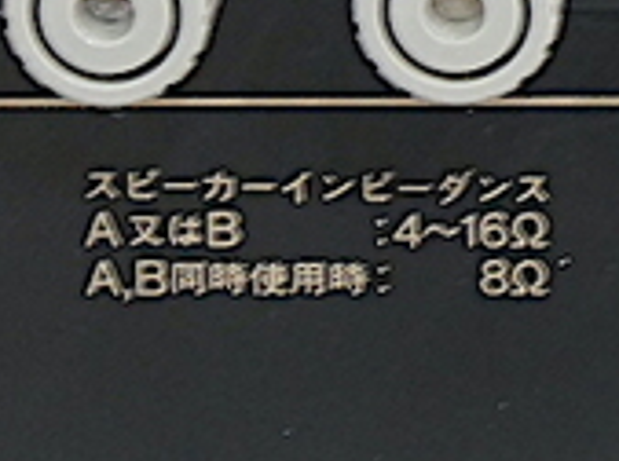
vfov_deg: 1.7
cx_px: 1157
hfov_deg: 2.3
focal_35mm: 860
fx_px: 15346
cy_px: -37
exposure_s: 1/5
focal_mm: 27.1
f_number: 5.4
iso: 200
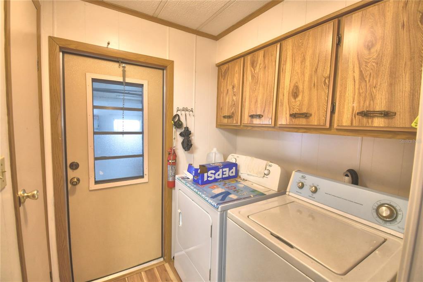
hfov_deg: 100.4
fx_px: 176
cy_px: 141
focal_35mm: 15
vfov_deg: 77.3
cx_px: 212
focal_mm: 10
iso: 400
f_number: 4.5
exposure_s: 1/40
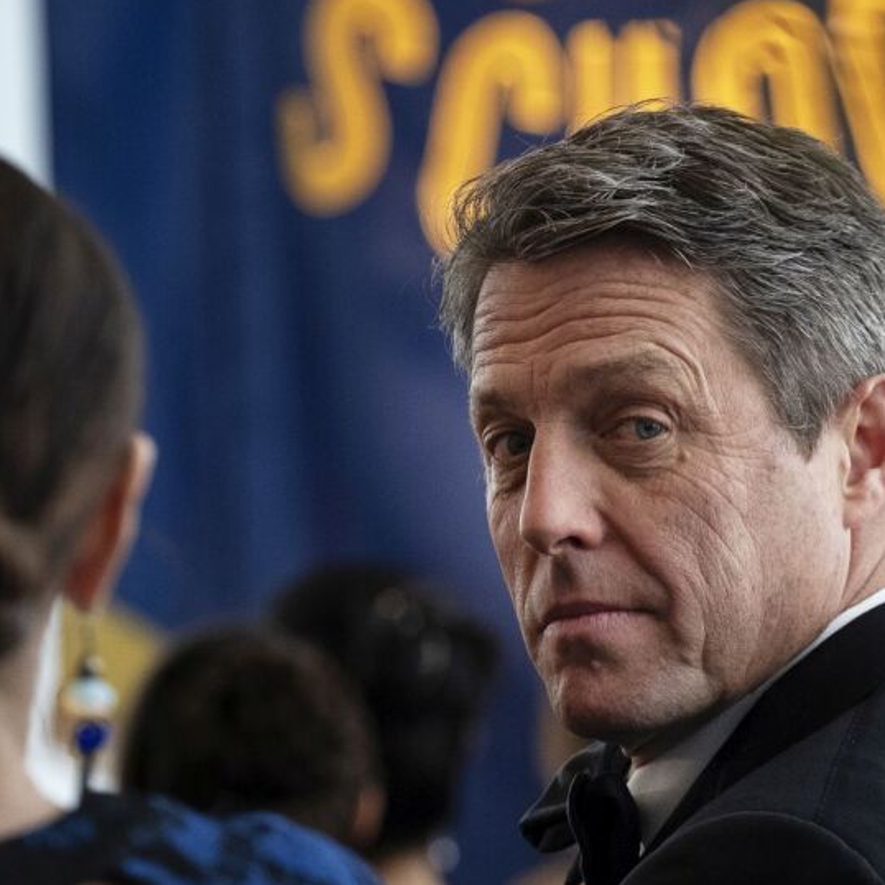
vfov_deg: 4.4
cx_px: 747
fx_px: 11512
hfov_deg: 4.4
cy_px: 469
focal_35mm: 398
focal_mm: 140
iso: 1600
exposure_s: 1/640
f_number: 4
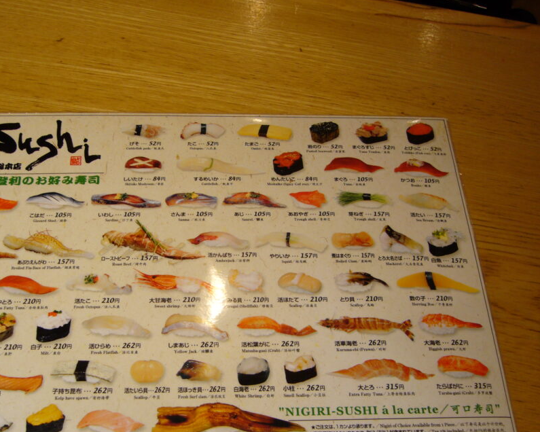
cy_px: 259
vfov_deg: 34.0
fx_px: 703
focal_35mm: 44
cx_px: 215
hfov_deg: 41.8
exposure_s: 1/60
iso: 80
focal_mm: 5.8
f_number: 2.8
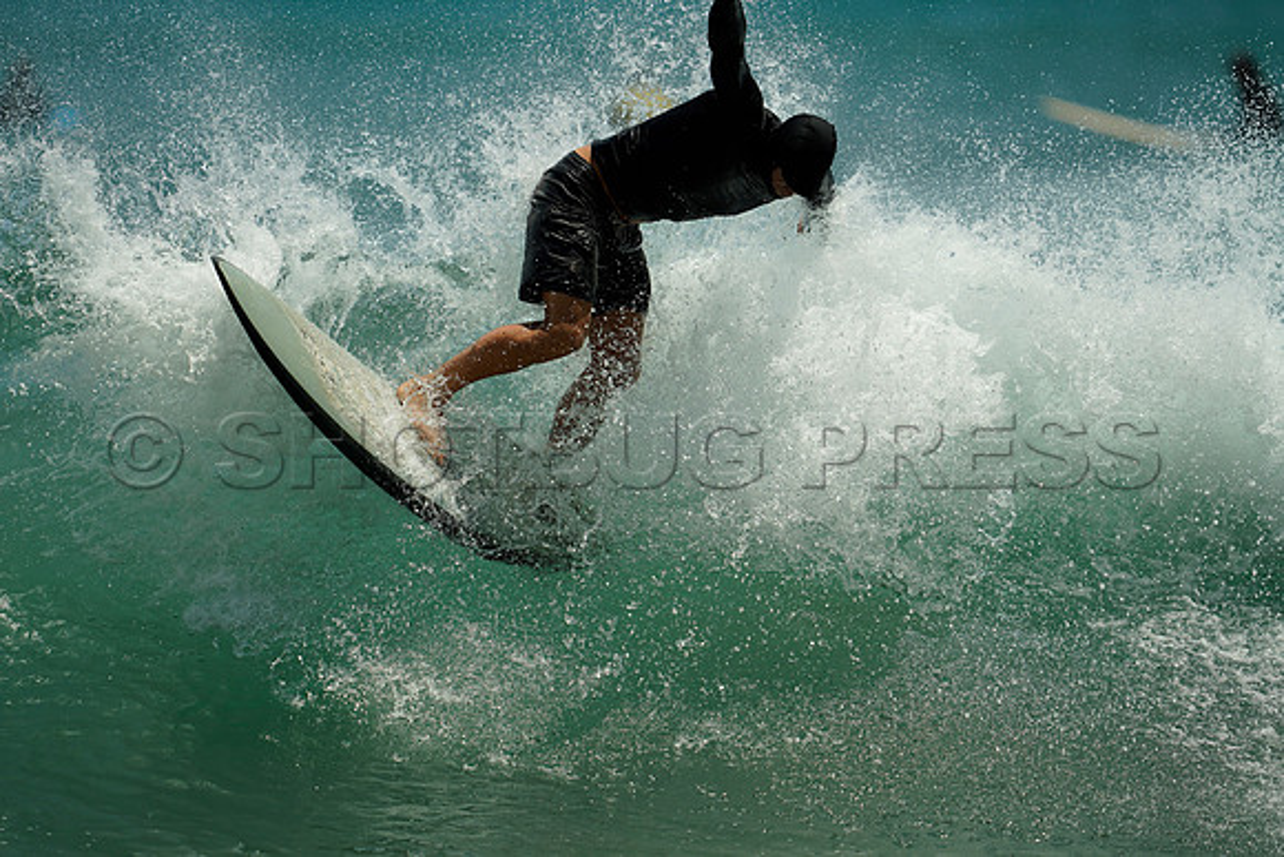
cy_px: 428
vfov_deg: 3.4
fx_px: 14269
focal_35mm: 400
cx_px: 642
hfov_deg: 5.2
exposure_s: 1/1600
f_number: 2.8
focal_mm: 400
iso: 100
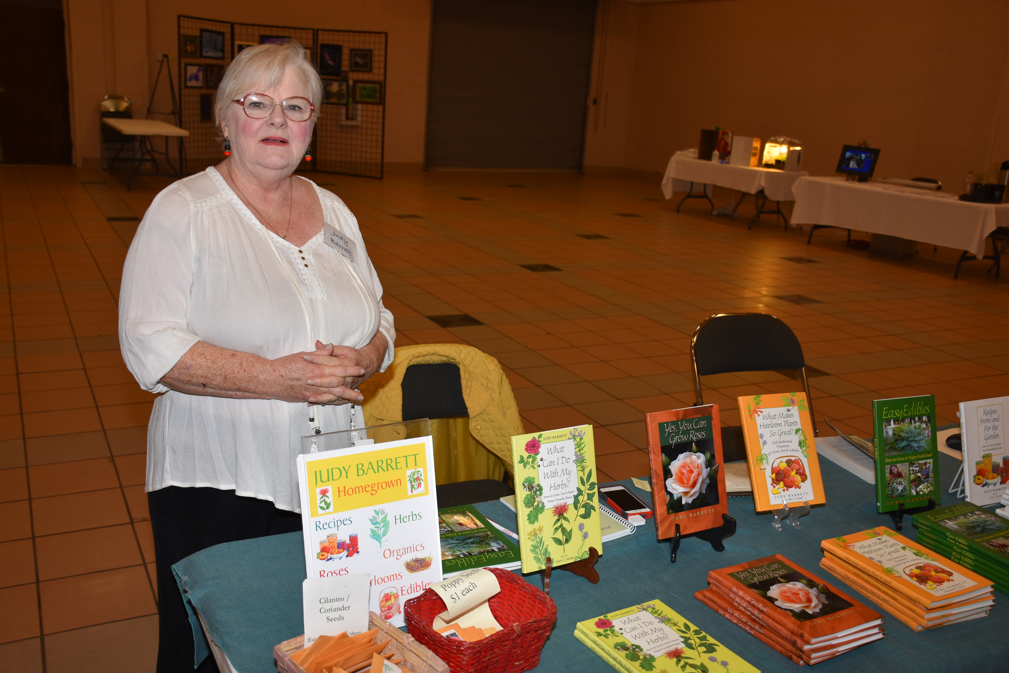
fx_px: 967
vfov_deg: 38.4
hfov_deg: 55.1
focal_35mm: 34
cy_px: 336
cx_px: 504
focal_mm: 23
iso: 200
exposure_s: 1/60
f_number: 5
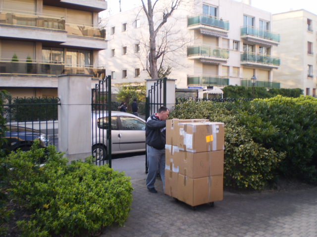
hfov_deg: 51.4
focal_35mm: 36
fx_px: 330
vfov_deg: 39.7
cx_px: 158
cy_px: 118
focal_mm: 6.3
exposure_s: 1/80
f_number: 3.1
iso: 64
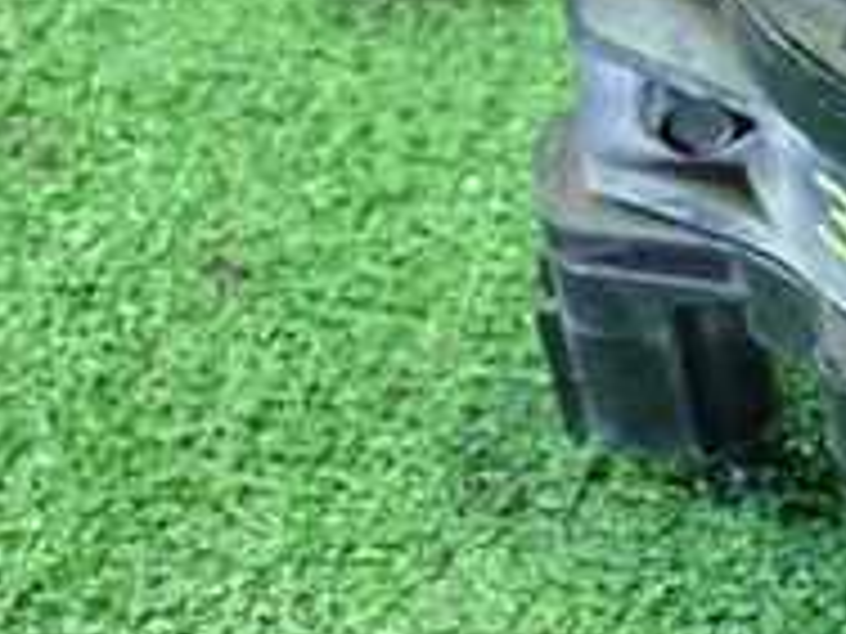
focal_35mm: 96
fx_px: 2346
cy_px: 49
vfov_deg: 15.2
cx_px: 1233
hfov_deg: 18.4
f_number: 2.3
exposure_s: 1/30
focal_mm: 5.4
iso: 640
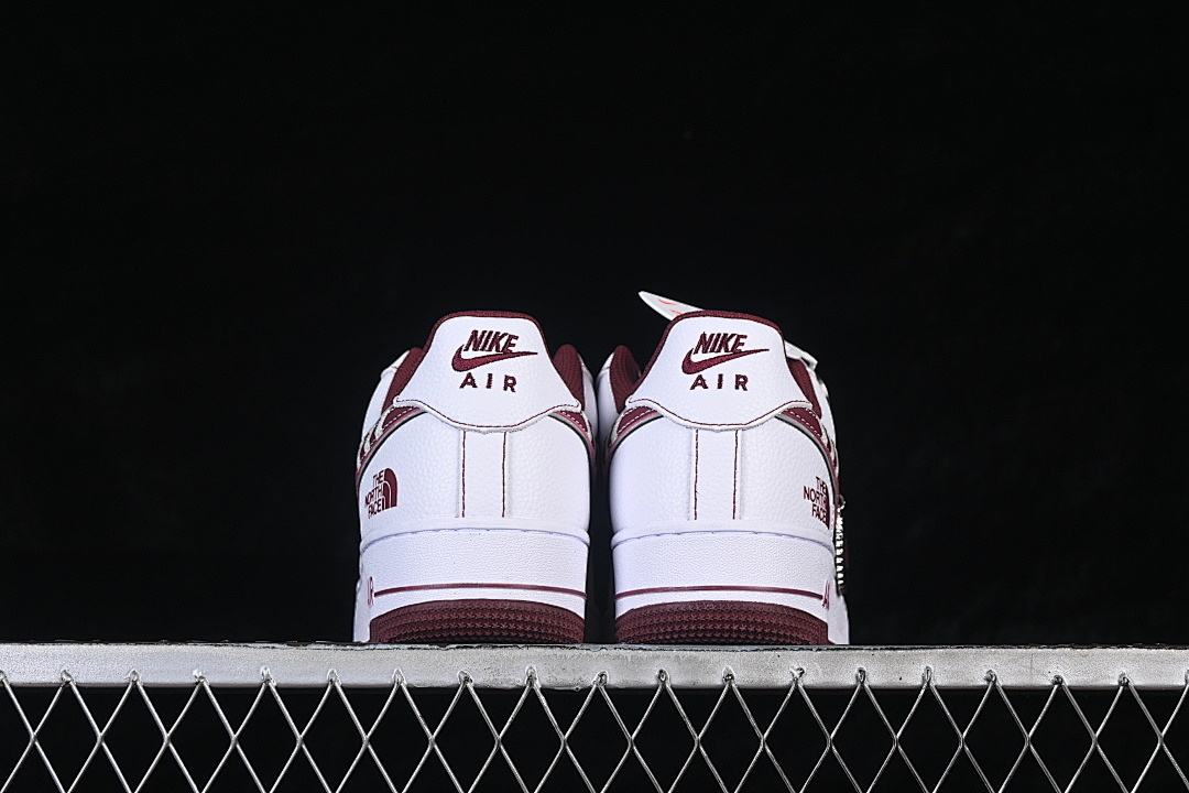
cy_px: 396
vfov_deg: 18.2
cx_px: 594
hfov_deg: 27.0
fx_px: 2477
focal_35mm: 75
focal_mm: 50
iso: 160
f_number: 8
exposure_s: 1/80
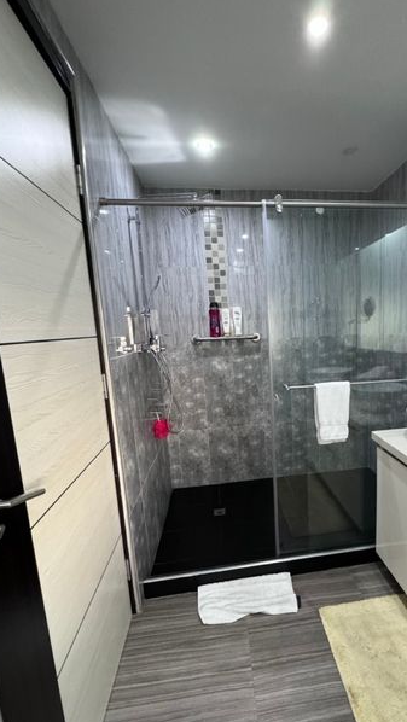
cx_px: 266
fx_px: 326
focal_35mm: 17
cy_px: 379
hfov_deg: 62.7
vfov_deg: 95.8
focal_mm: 2.22
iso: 800
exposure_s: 1/60
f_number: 2.2
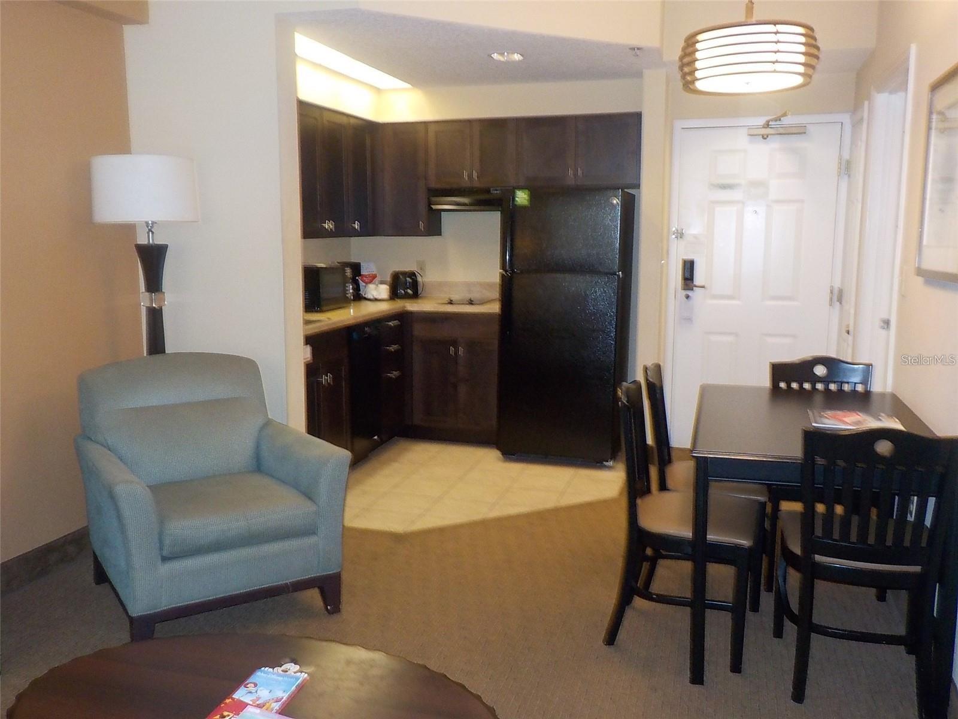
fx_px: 830
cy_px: 360
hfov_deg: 60.0
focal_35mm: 30
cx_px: 479
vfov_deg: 46.8
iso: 280
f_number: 3.3
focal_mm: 4.1
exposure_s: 1/30
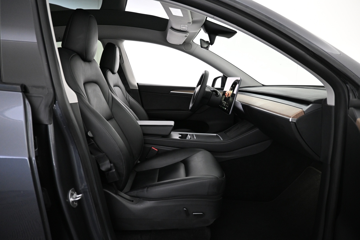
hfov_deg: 73.7
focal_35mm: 24
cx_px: 180
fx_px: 240
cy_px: 120
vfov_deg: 53.1
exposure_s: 1/30
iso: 1600
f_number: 3.5
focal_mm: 16
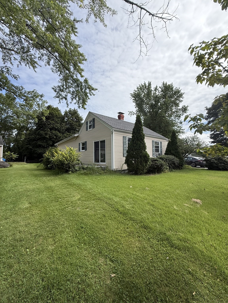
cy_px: 152
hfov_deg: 85.7
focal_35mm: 14
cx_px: 114
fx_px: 123
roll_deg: +0.8
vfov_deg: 102.1
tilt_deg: +4.2
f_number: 2.2
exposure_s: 1/1961
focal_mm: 2.22
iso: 64
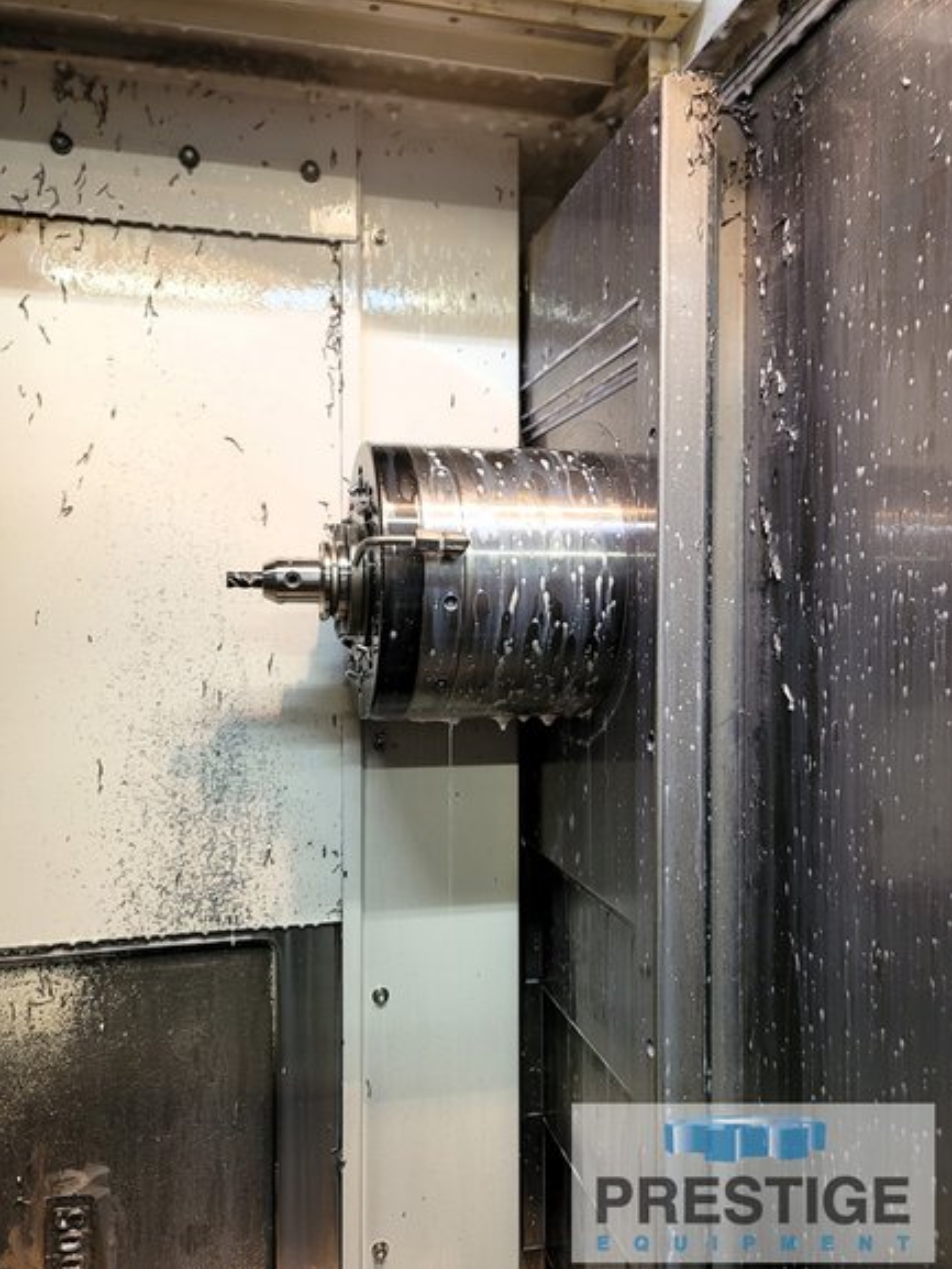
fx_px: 953
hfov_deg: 53.1
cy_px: 622
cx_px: 460
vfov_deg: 67.3
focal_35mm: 26
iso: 200
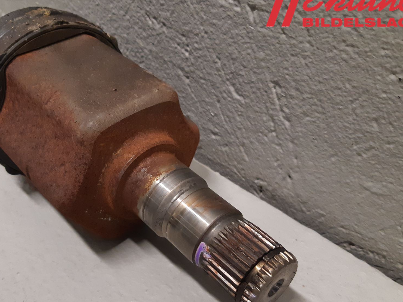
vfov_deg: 39.4
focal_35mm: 36
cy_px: 190
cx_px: 154
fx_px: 419
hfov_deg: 50.9
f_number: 1.7
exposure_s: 1/50
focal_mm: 3.93
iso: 200
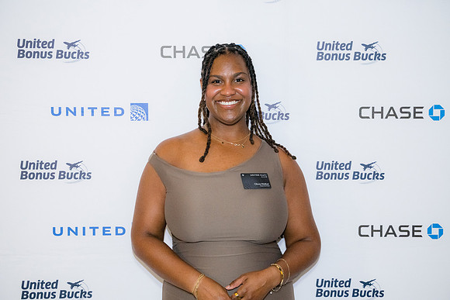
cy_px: 150
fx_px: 738
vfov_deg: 23.0
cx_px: 225
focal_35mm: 59
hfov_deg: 33.9
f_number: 4
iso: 3200
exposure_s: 1/125
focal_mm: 59
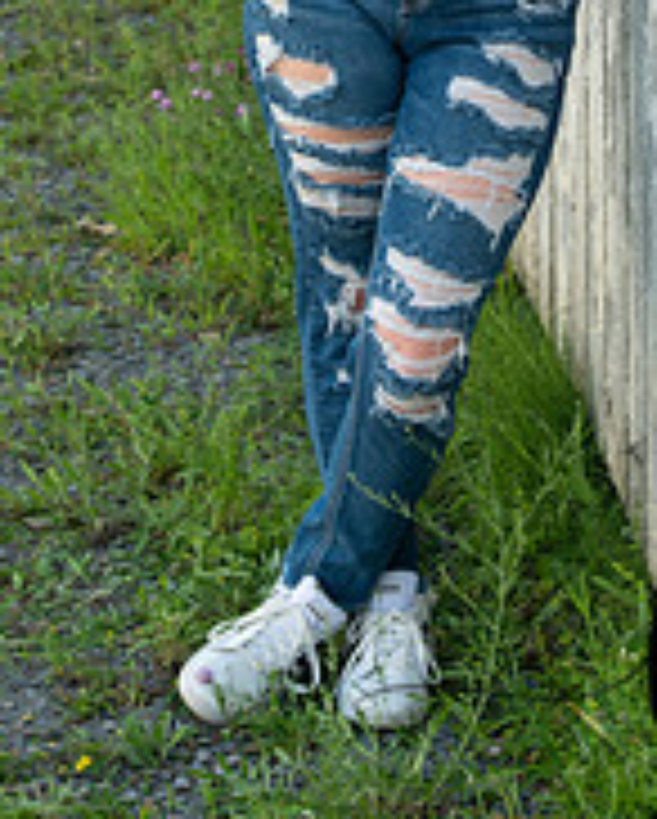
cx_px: 484
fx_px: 3931
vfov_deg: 11.7
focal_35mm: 162
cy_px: -68
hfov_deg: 9.5
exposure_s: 1/250
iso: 400
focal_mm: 70
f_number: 7.1
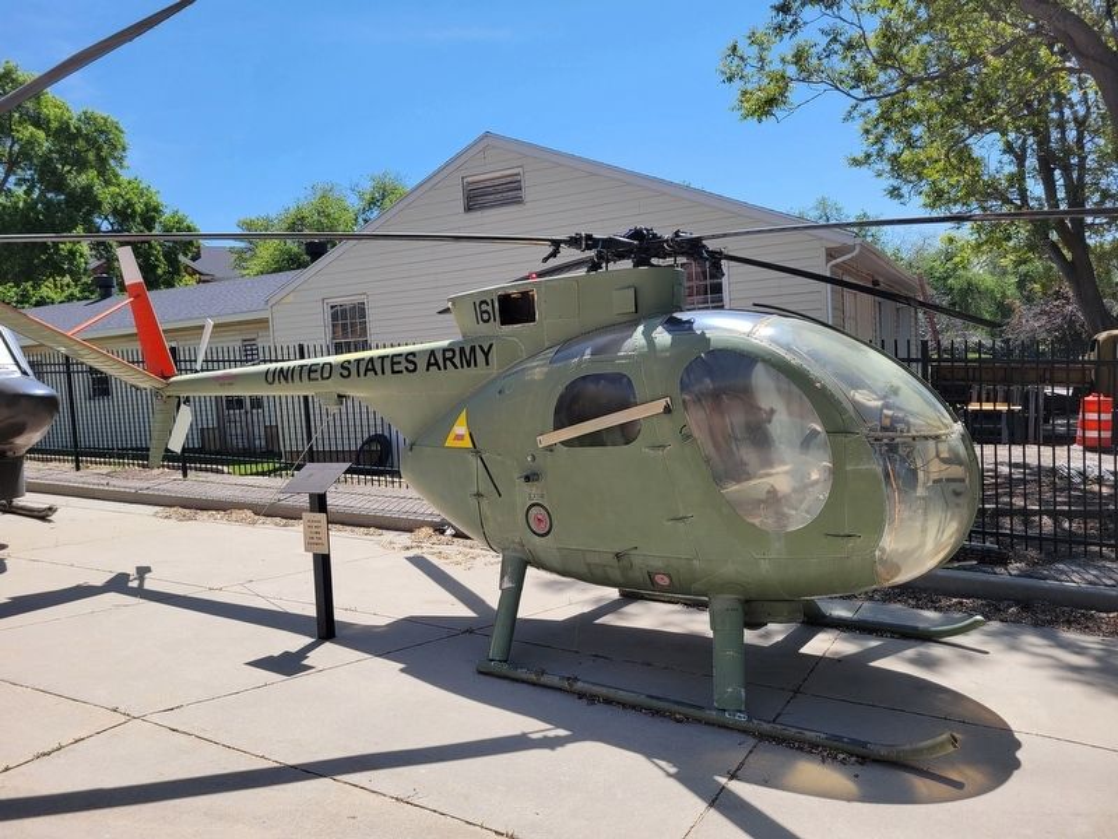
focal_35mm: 26
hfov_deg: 67.3
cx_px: 559
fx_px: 840
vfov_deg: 53.1
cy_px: 420
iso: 40
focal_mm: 5.4
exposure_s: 1/1834
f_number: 1.8
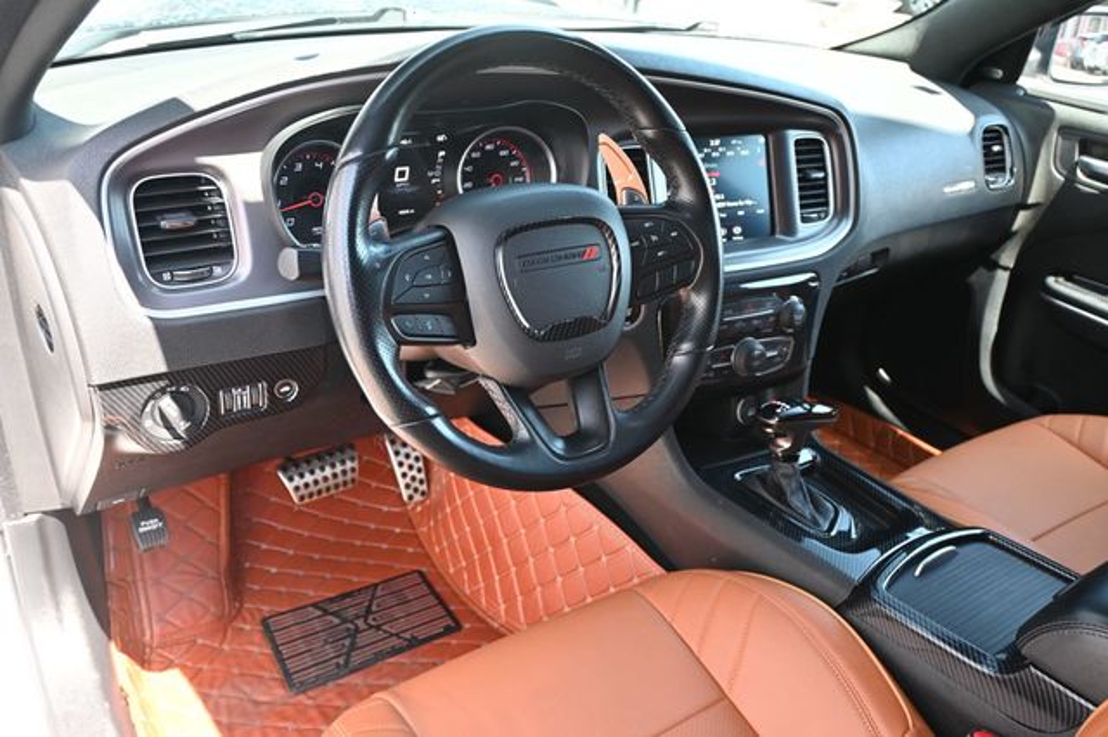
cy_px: 368
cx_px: 554
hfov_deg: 62.0
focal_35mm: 30
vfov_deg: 43.6
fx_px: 923
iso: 720
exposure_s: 1/125
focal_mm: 20
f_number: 3.8
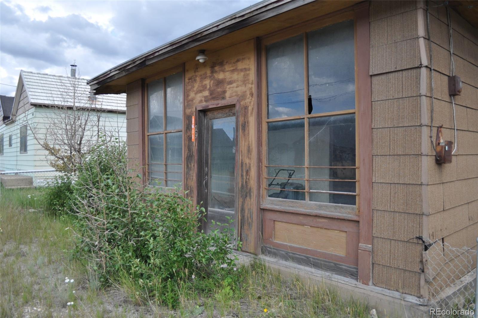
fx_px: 358
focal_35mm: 27
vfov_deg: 47.8
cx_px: 239
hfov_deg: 67.5
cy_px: 159
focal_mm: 18
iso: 450
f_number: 4
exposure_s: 1/1000
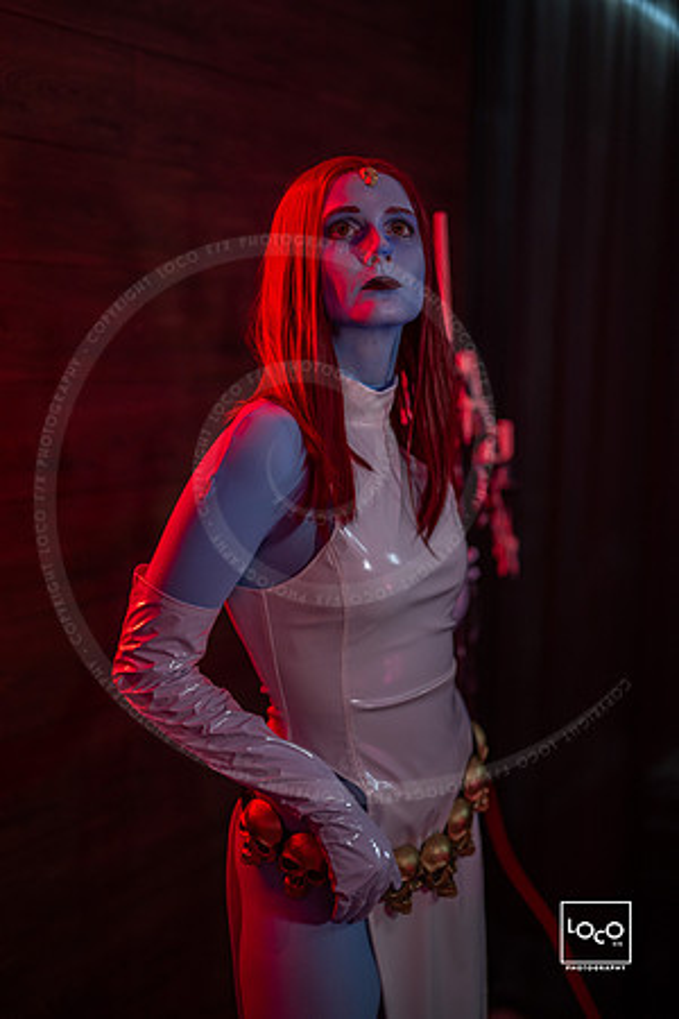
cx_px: 340
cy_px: 510
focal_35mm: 50
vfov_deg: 39.6
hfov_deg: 27.0
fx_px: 1414
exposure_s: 1/250
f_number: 1.2
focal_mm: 50
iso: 640
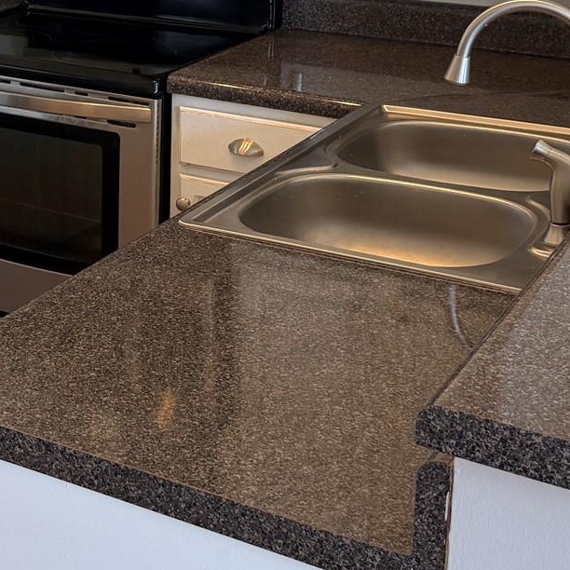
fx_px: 1323
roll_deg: +0.9
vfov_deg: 23.8
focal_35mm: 71
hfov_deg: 23.3
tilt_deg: -13.6
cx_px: 5
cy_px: 75
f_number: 1.78
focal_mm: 6.76
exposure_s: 1/90
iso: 200
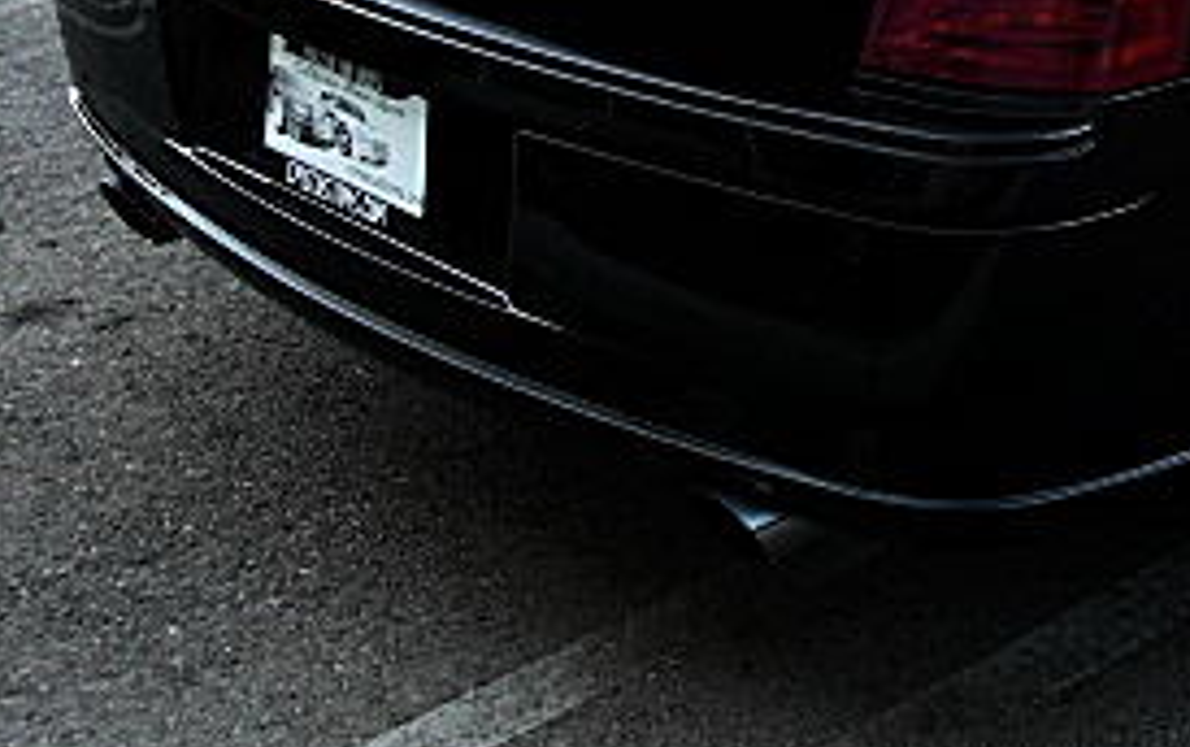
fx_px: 2890
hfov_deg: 21.9
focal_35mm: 89
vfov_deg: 14.5
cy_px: -22
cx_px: 1346
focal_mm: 6.3
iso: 50
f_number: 2.8
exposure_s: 1/80
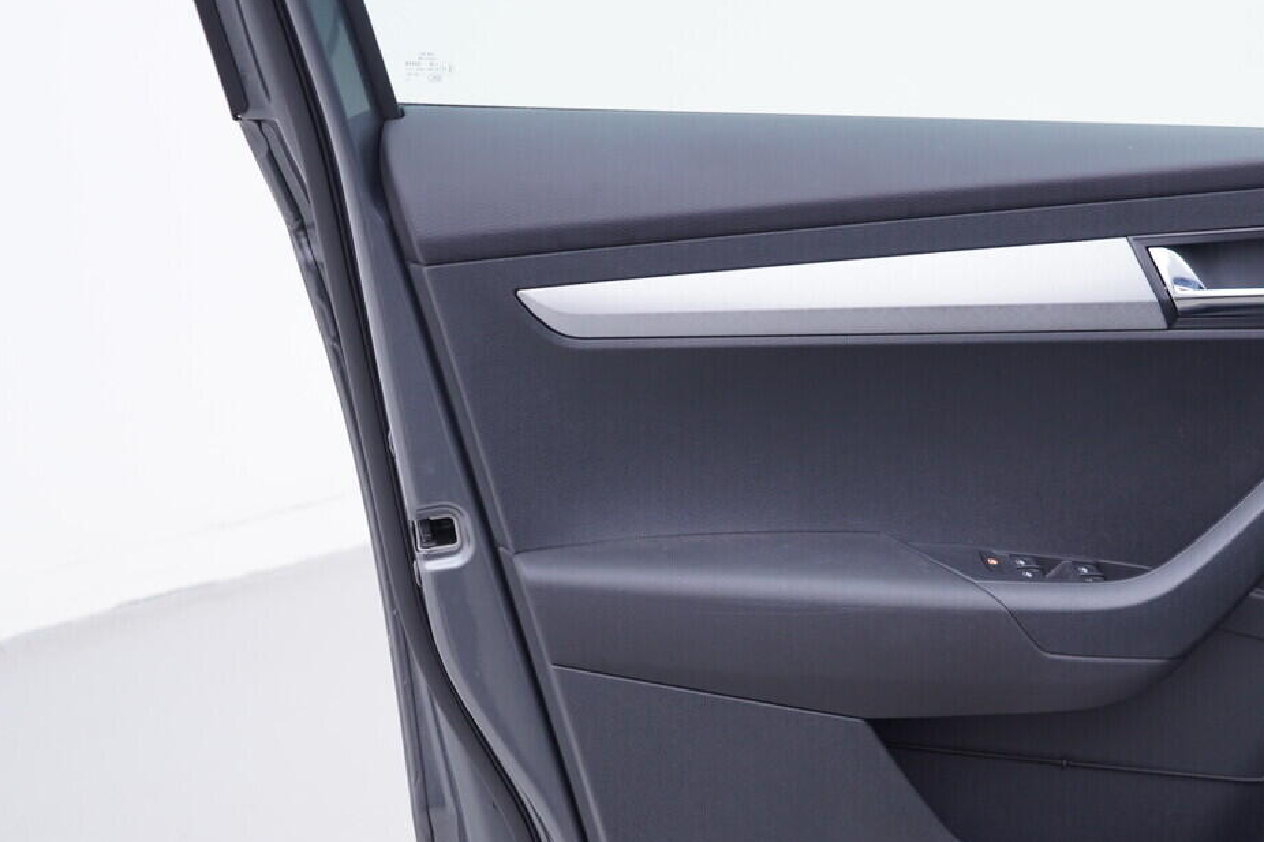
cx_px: 951
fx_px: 1966
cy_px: 629
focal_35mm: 56
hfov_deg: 34.9
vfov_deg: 23.9
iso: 125
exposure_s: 1/50
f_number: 3.2
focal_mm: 24
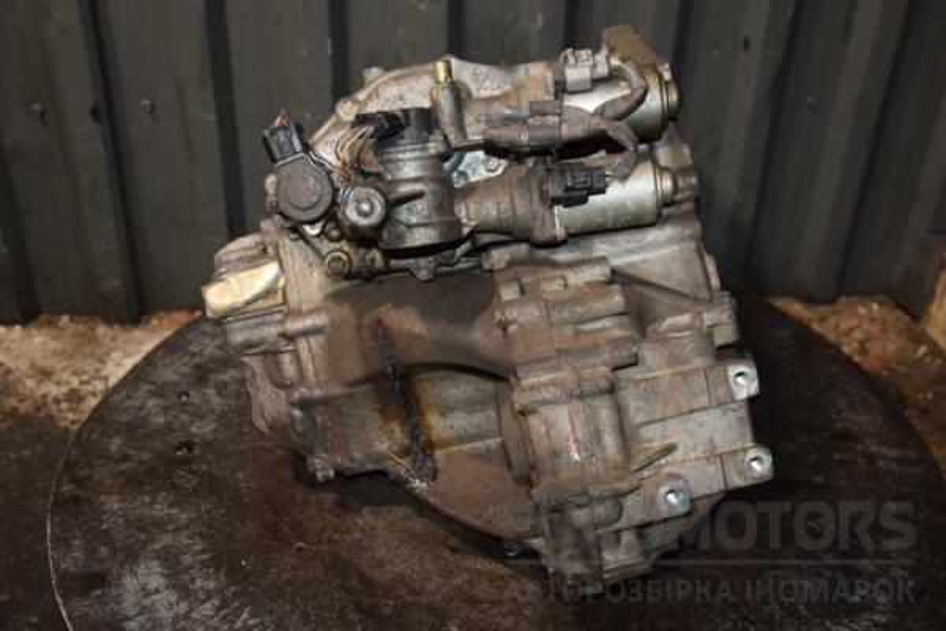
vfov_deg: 29.9
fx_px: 1182
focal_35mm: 45
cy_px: 316
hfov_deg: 43.6
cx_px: 473
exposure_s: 1/60
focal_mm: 30
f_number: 5
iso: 800
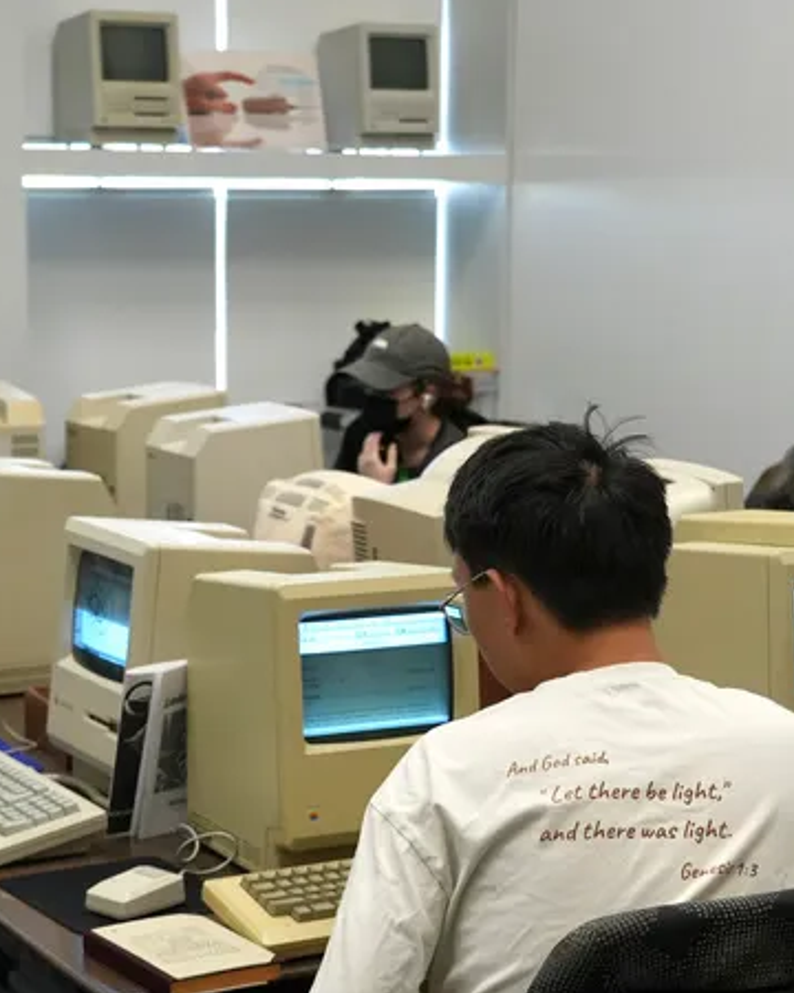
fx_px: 2321
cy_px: 708
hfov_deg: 19.4
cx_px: 346
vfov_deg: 24.0
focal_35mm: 79
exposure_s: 1/160
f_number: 4.5
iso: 1600
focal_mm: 37
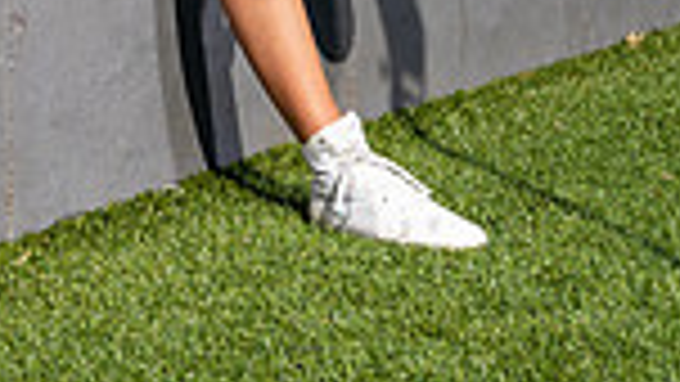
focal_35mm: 156
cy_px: -607
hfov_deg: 13.8
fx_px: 2813
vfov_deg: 7.2
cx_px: 295
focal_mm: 50
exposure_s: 1/320
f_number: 7.1
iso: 64
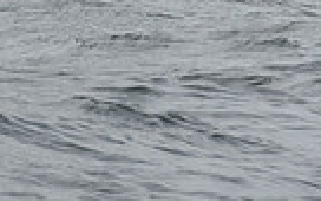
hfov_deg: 3.6
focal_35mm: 585
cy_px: -478
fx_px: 5118
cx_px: -20
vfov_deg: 2.2
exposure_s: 1/1250
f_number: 8
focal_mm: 135
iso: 200
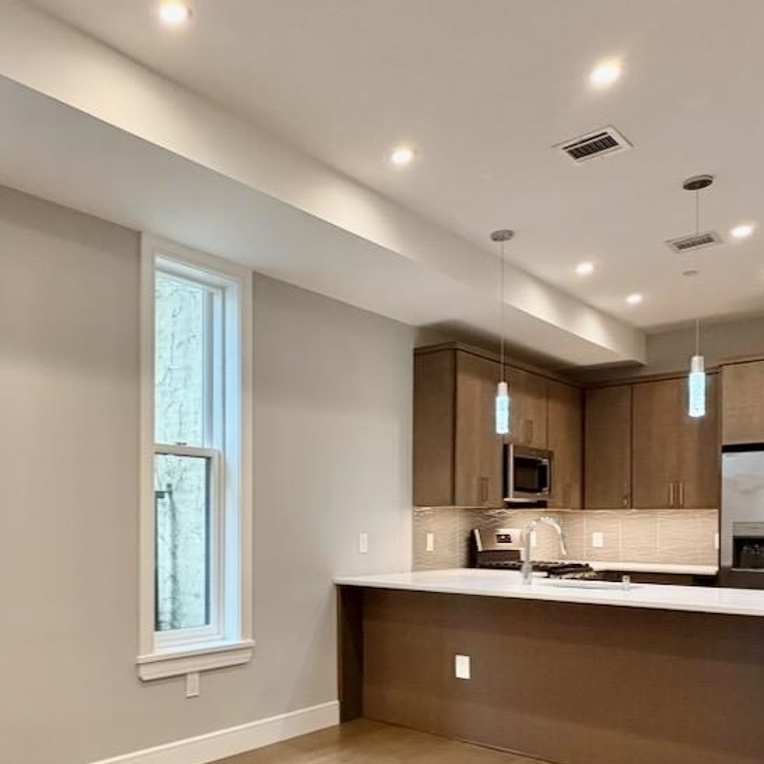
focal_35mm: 29
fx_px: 724
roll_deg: +0.0
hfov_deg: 54.7
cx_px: 269
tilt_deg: -0.2
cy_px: 554
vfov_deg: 53.6
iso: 320
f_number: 2.2
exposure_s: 1/120
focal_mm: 2.22
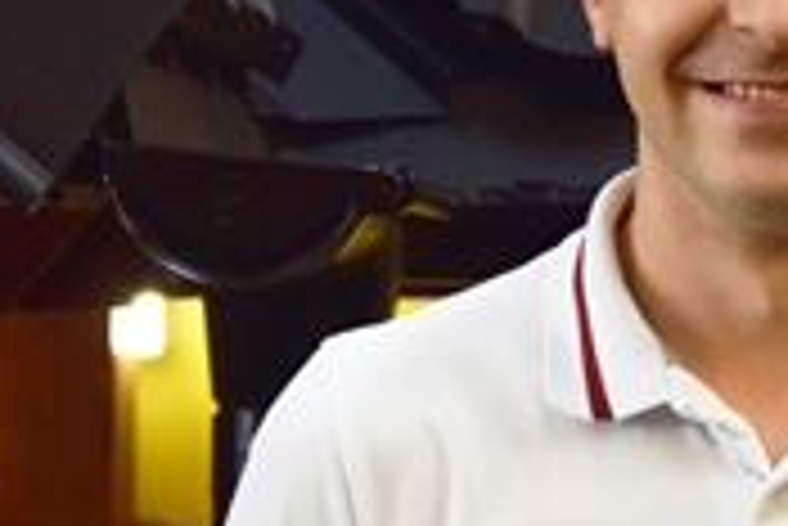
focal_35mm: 300
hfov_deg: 6.8
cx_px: 711
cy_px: 348
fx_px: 6572
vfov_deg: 4.6
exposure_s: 1/125
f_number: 5.6
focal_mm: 70
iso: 800
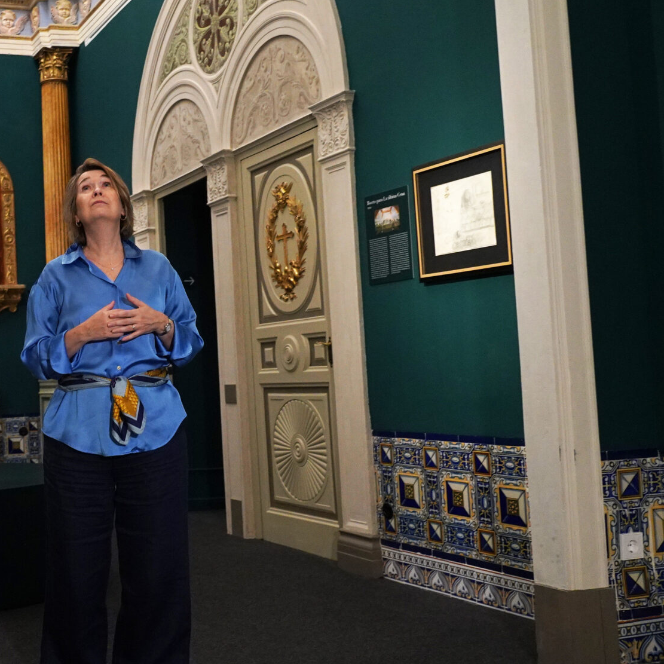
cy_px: 318
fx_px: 1020
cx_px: 40
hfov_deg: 33.7
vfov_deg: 36.1
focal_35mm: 47
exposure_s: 1/60
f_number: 4
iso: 3200
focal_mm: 24
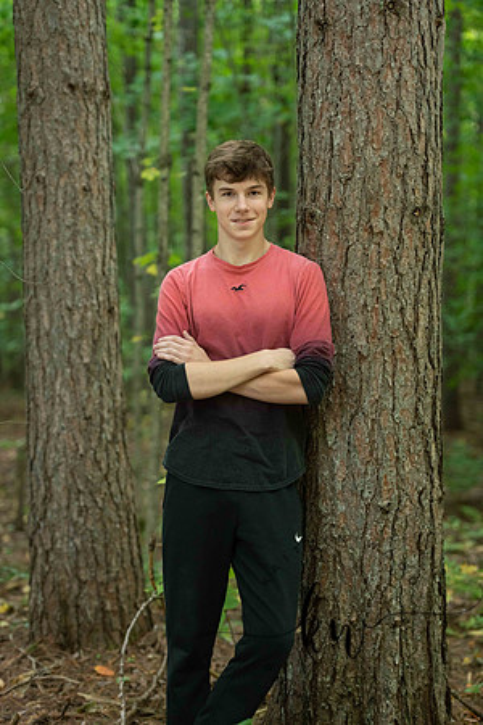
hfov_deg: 15.9
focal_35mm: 86
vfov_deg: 23.6
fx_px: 1731
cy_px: 362
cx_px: 242
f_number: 2.8
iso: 800
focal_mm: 86
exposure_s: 1/200
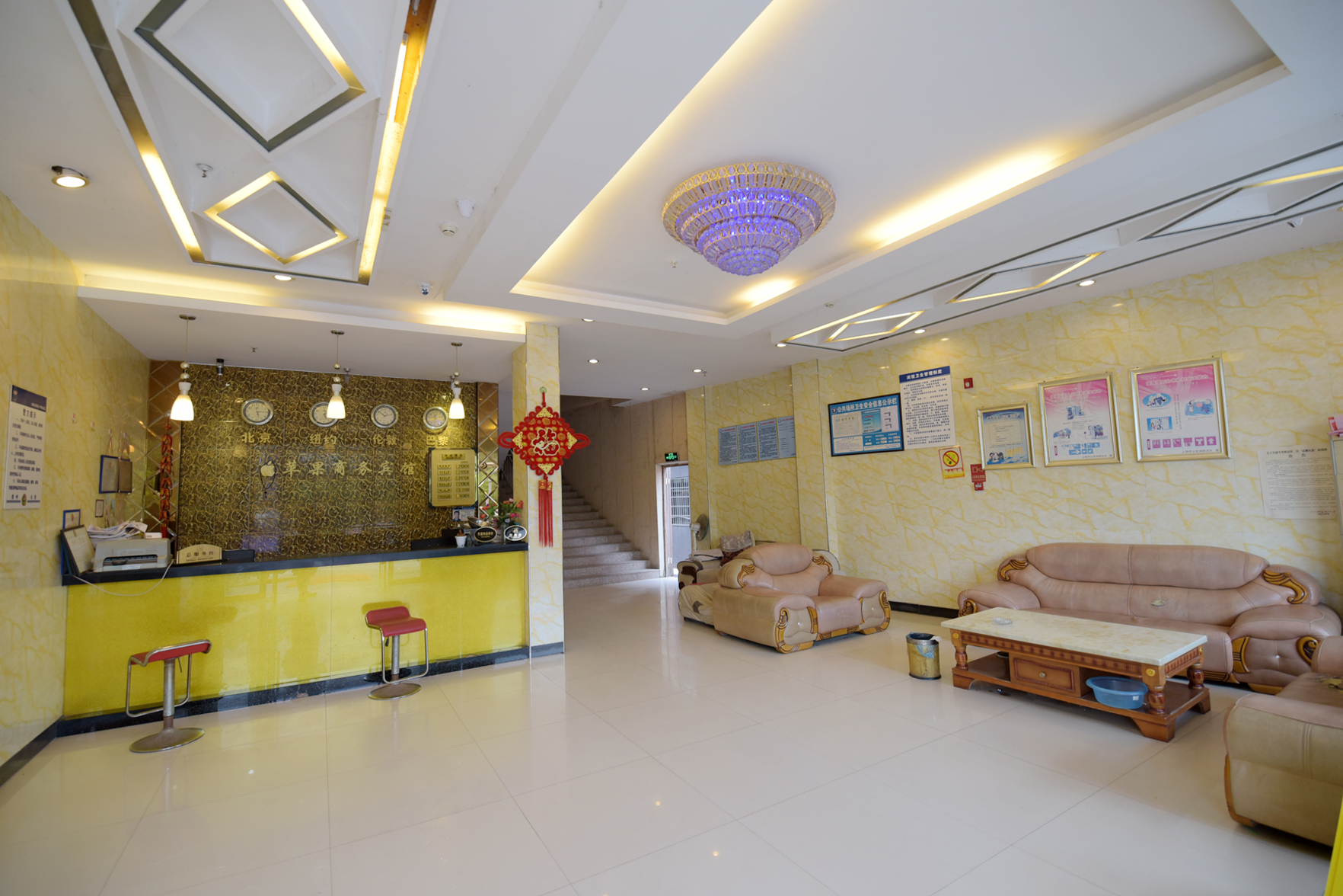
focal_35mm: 15
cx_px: 672
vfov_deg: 77.3
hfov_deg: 100.4
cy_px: 448
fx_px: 560
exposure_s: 1/50
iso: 500
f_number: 3.5
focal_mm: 15
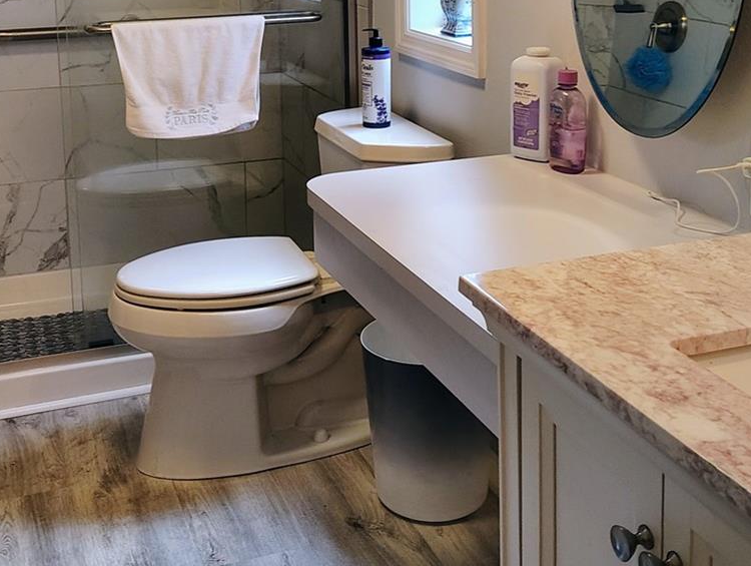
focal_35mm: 51
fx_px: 1108
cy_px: 45
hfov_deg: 37.4
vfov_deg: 27.5
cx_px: 326
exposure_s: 1/120
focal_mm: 5.56
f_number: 1.8
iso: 1022
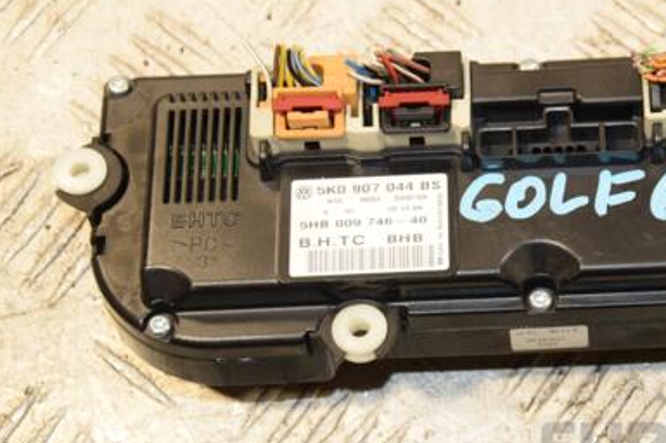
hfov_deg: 17.4
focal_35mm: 117
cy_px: 218
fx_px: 2163
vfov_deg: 11.7
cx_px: 509
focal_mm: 50
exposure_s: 1/200
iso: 800
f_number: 7.1
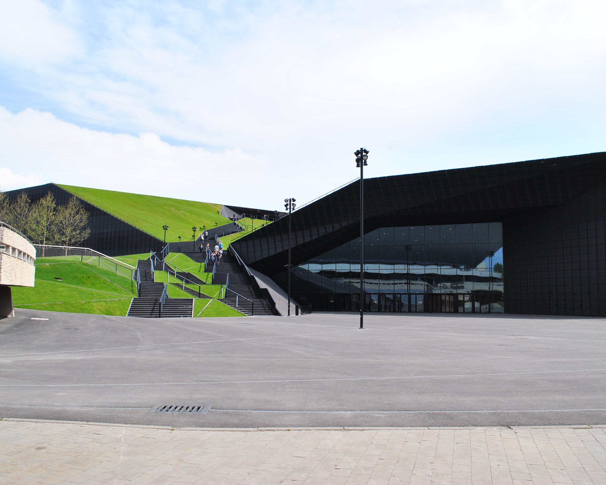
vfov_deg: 47.1
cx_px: 325
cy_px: 240
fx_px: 556
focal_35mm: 31
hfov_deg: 57.1
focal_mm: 18
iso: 140
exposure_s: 1/250
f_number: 10
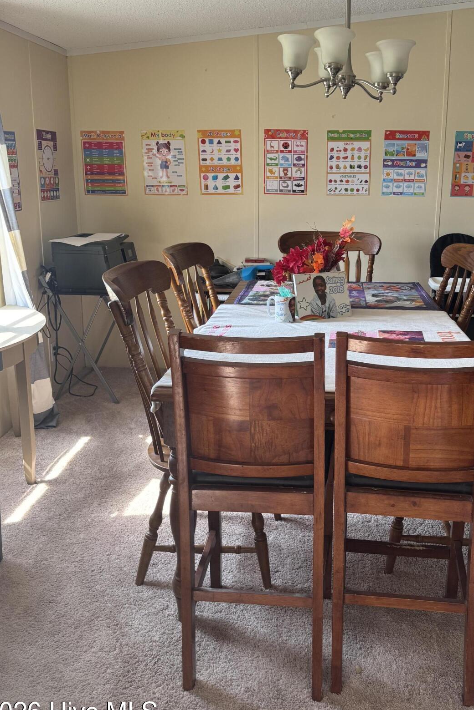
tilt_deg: -12.1
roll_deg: -0.2
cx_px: 305
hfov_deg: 40.7
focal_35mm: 32
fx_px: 632
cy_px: 298
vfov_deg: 58.4
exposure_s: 1/121
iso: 100
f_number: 1.78
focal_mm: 6.76
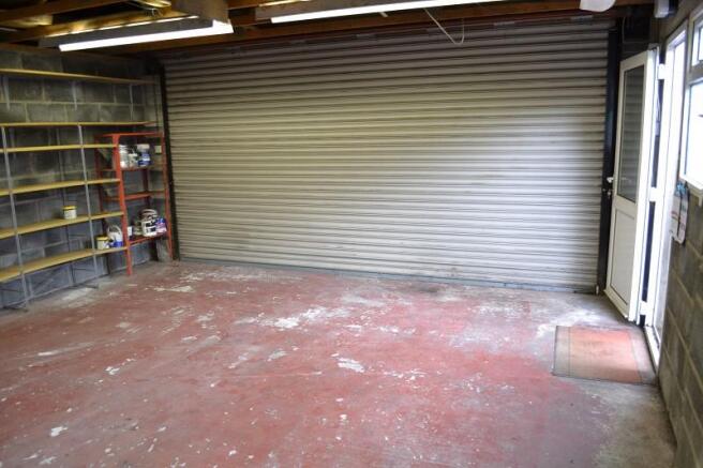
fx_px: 527
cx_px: 352
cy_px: 234
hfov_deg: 67.4
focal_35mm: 27
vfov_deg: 47.9
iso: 560
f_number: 3.5
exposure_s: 1/15
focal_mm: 18
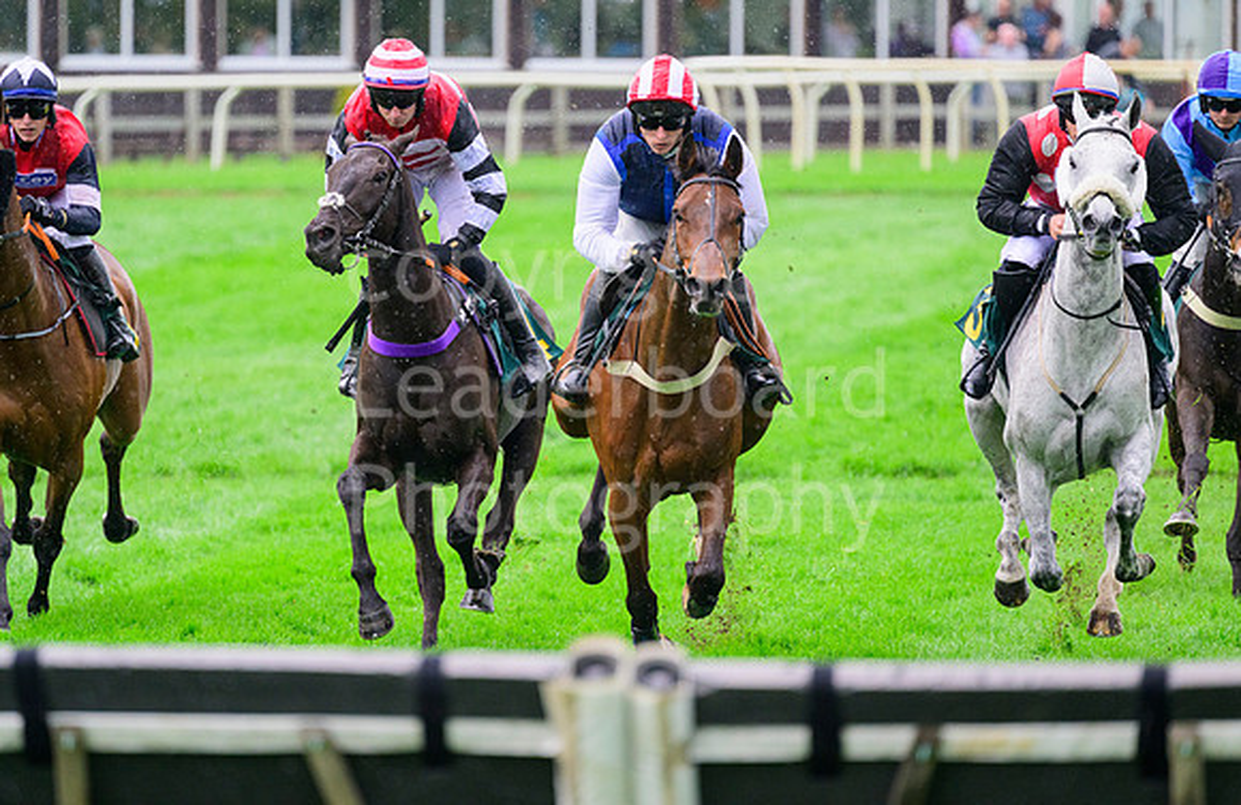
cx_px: 583
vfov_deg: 3.1
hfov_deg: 4.9
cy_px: 366
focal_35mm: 428
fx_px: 14633
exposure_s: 1/1250
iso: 2000
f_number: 5.6
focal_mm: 400
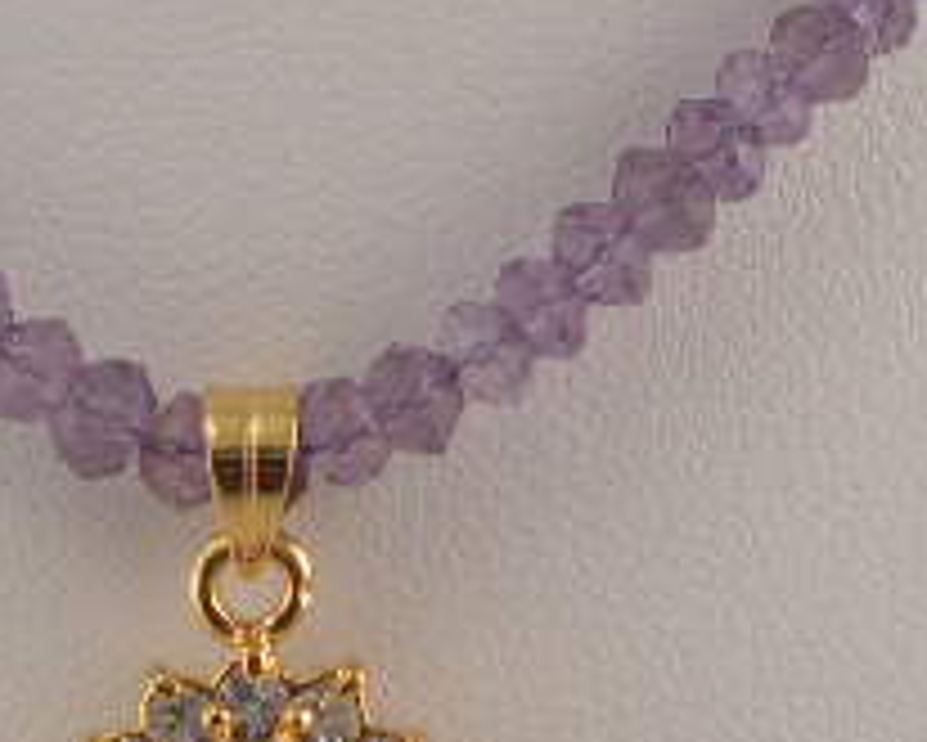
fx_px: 3157
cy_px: 90
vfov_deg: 13.3
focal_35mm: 115
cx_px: 140
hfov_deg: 16.5
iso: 100
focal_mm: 8
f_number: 7.6
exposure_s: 1/112
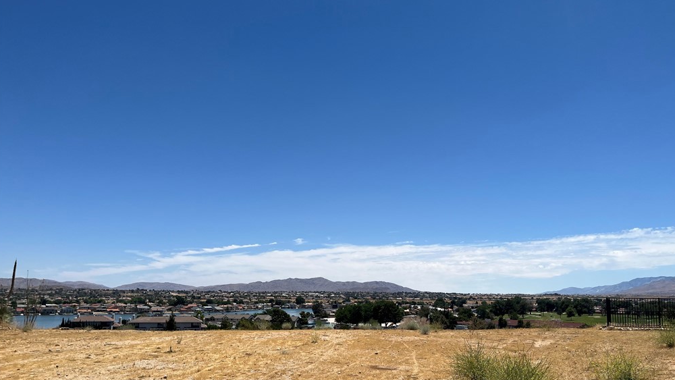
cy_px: 243
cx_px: 337
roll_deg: -0.2
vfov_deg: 39.9
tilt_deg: +6.4
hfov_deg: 66.1
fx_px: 519
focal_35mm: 29
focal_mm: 5.1
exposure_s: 1/6897
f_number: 1.6
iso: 50
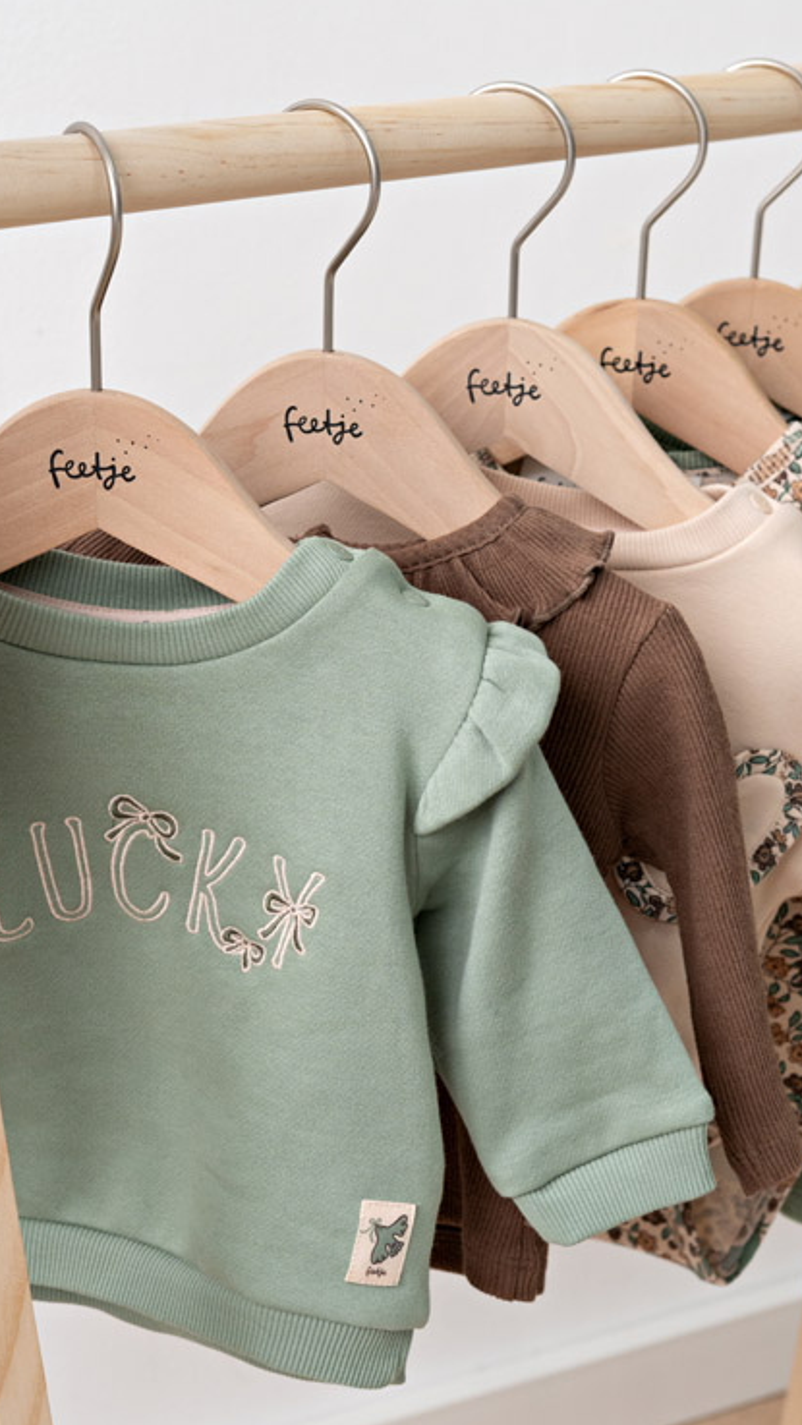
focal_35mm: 71
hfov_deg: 17.0
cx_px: 538
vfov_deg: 29.5
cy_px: 942
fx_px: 2682
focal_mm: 50
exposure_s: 1/125
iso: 1600
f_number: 7.1
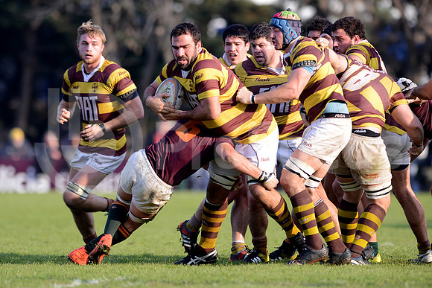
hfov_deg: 4.9
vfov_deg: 3.3
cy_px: 144
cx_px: 216
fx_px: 5041
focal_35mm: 420
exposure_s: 1/800
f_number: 4
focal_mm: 420
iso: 400
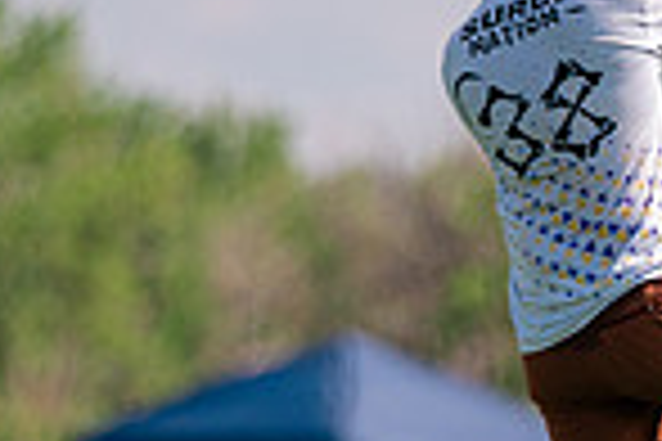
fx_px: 14526
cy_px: 259
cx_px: 482
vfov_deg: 1.7
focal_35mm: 790
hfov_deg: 2.6
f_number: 2.8
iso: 640
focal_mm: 200
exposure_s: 1/12800
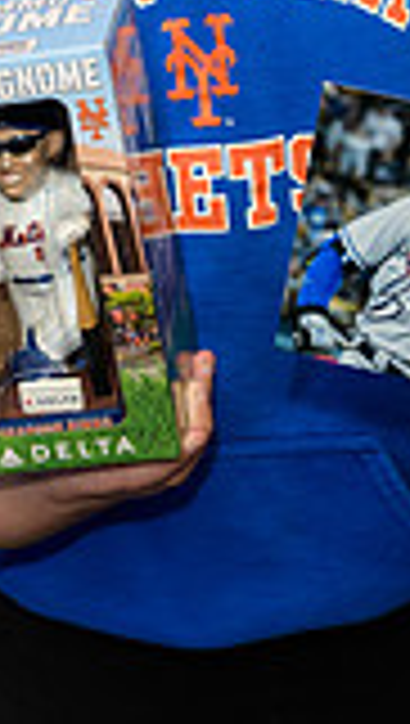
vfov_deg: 20.5
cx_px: 171
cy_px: -115
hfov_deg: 12.4
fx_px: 1887
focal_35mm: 98
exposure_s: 1/125
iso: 400
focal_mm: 26
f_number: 3.2
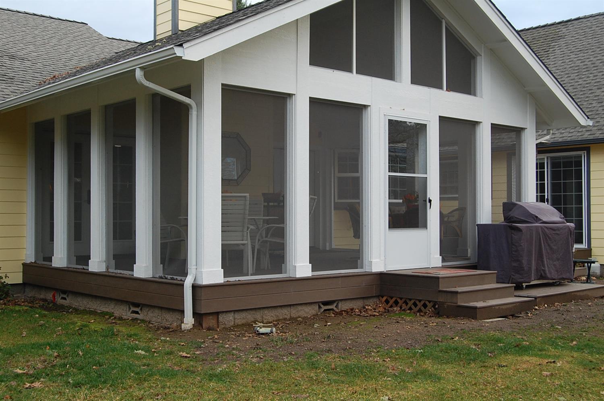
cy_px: 200
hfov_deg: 43.6
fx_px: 754
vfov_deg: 29.8
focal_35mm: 45
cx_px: 302
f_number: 9
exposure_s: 1/100
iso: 400
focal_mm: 30
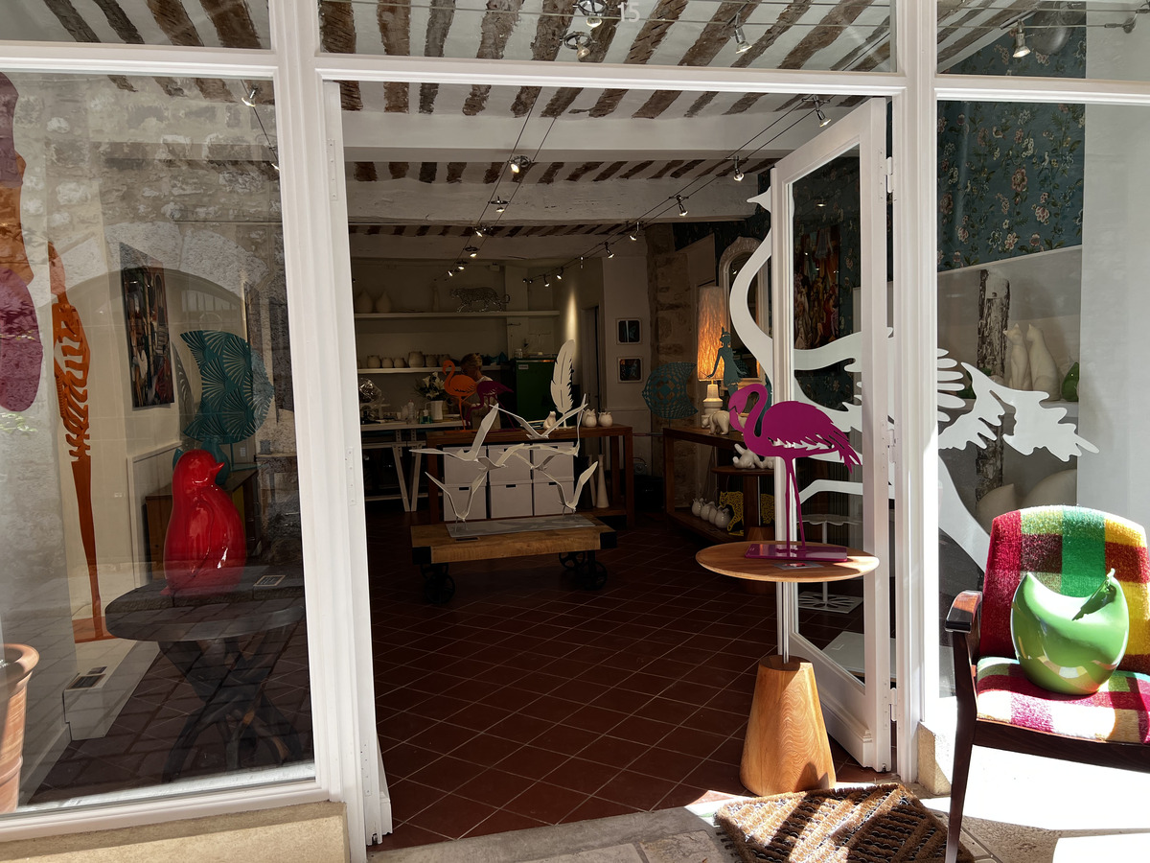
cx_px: 575
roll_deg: +2.3
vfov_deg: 53.1
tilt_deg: -4.1
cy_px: 432
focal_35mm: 26
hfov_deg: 67.3
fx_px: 864
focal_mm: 5.7
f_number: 1.5
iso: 40
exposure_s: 1/228
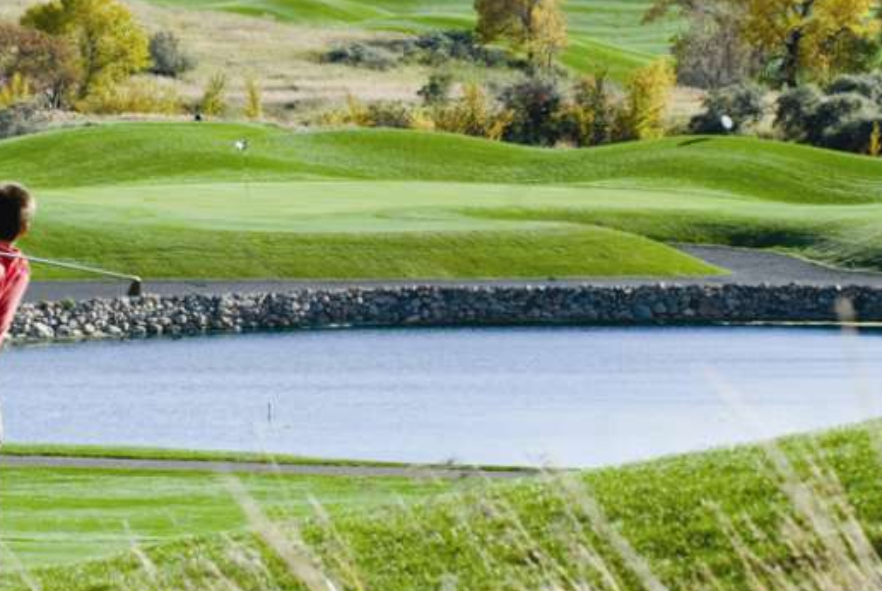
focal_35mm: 285
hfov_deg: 7.2
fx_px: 6994
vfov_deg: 4.8
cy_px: 256
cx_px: 191
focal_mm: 98
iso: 200
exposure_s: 1/160
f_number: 8
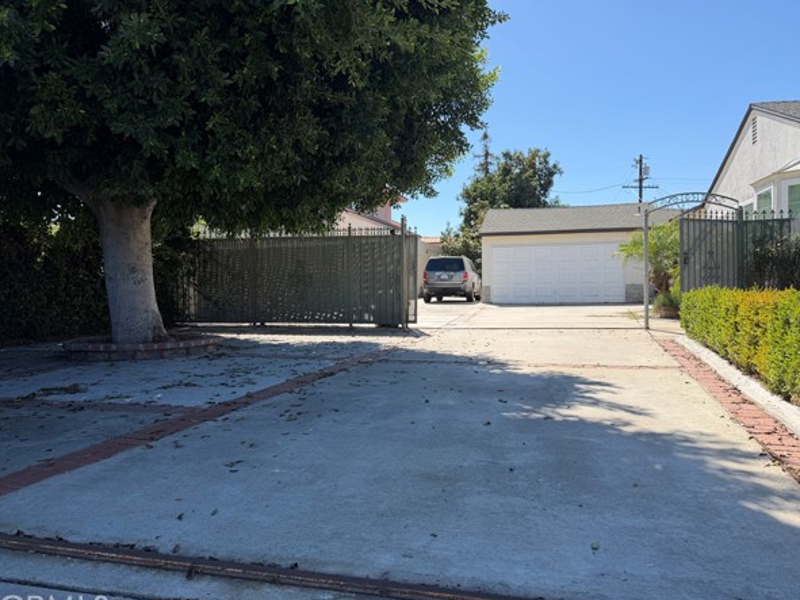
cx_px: 407
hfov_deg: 67.3
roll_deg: +0.7
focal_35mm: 26
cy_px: 302
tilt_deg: -2.7
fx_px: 601
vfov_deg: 53.0
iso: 80
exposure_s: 1/2907
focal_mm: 6.76
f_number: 1.78
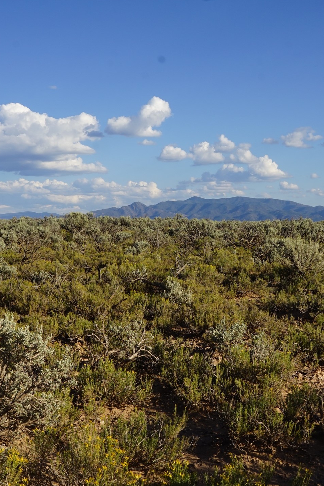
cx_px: 212
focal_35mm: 56
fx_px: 756
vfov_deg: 35.6
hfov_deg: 24.1
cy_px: 241
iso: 100
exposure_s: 1/100
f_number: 14
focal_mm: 25
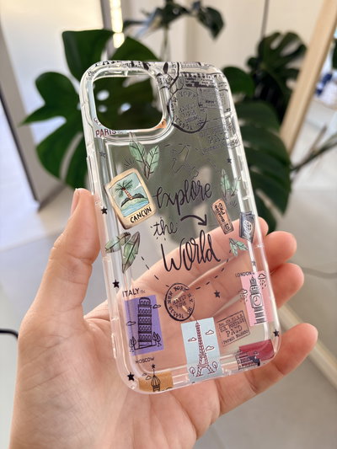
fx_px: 337
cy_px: 224
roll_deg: +2.3
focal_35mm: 26
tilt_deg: -41.2
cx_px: 168
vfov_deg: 67.3
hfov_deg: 53.1
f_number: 1.6
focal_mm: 5.96
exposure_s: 1/122
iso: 50
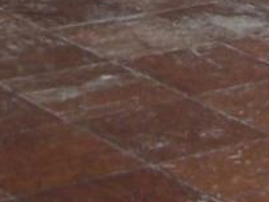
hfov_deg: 9.3
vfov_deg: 6.6
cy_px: -327
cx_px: 286
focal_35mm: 210
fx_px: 1631
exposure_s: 1/60
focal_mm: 5.6
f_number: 2.7
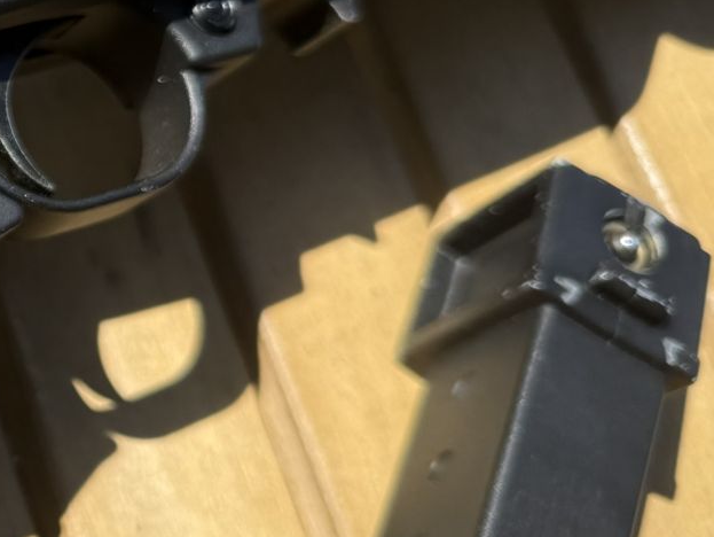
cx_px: -386
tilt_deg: -60.5
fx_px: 1589
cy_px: 158
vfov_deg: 19.1
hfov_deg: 21.0
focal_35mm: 77
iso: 80
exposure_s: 1/2801
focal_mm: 6.76
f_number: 1.78
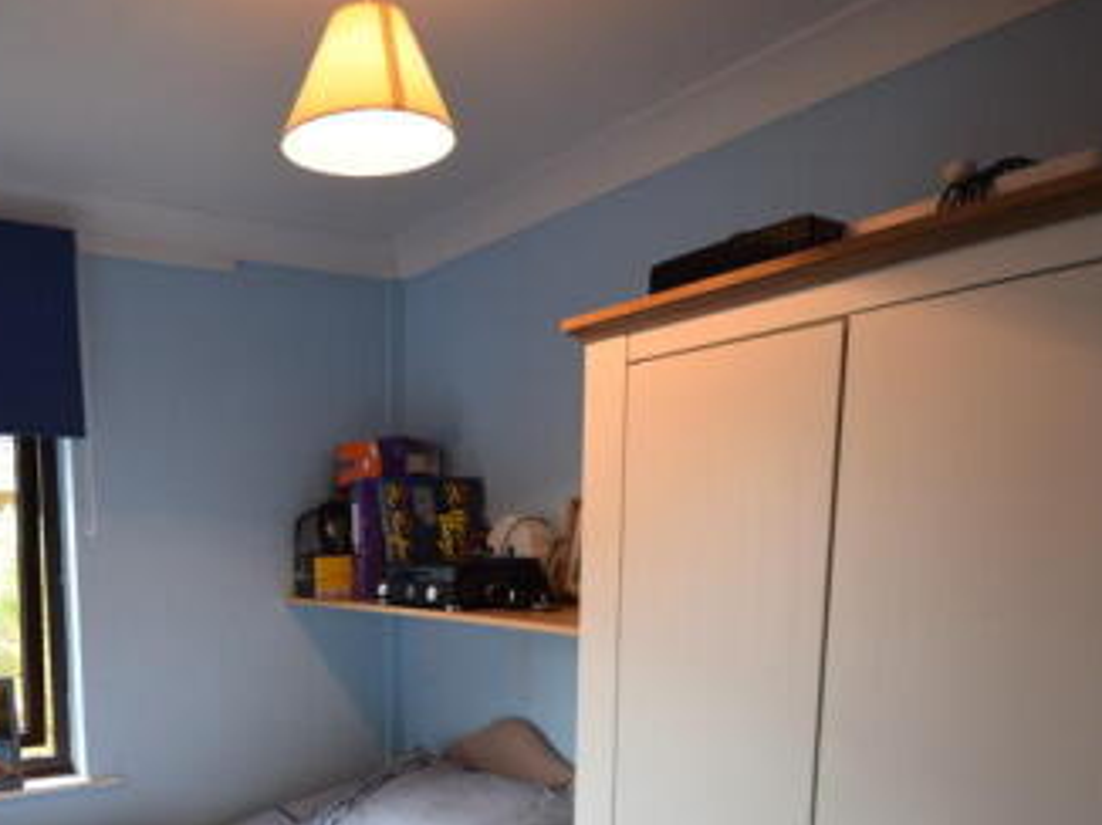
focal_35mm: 29
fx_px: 923
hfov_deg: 59.0
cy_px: 675
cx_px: 299
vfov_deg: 45.4
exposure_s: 1/60
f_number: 4
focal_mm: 10
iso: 800
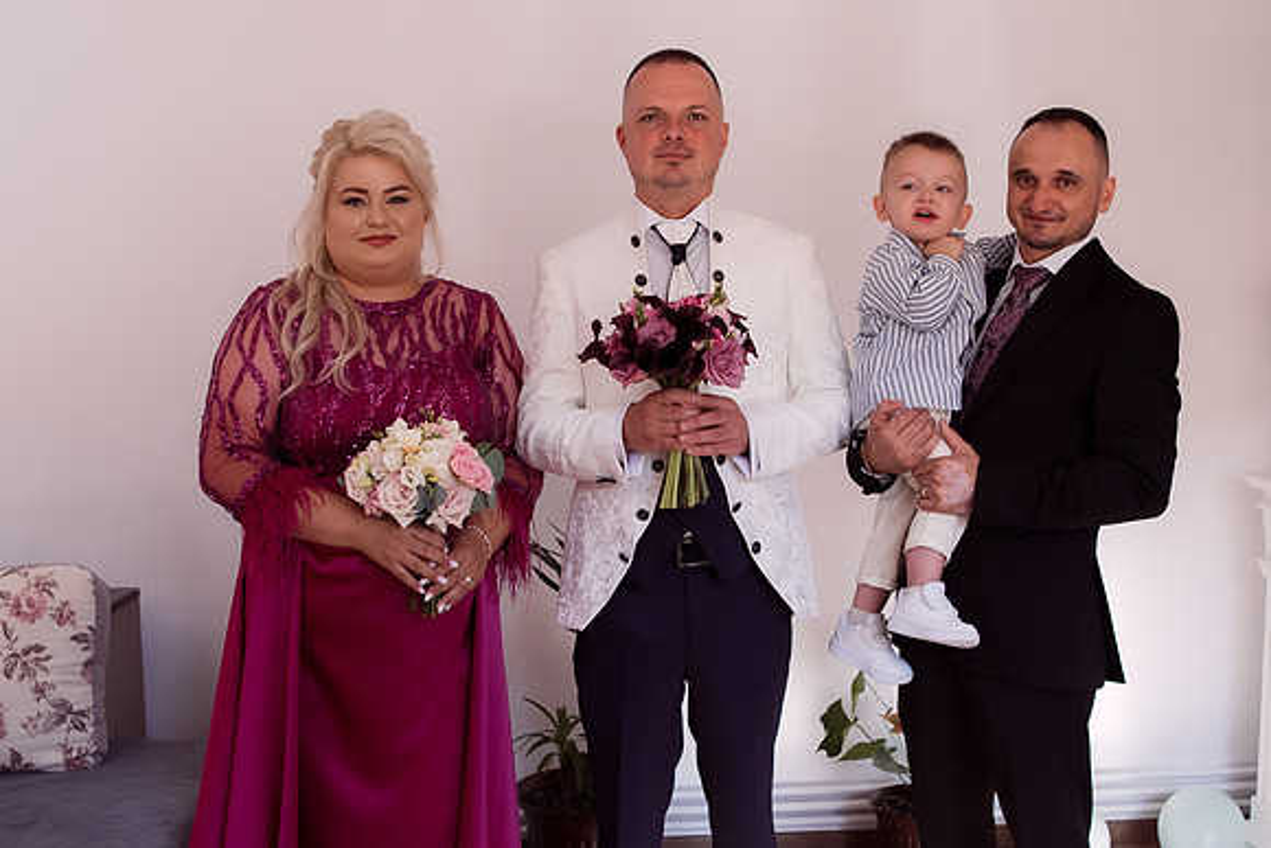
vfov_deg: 32.8
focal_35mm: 41
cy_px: 464
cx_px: 638
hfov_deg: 47.6
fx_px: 1439
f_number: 3.2
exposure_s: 1/320
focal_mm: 23
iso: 640
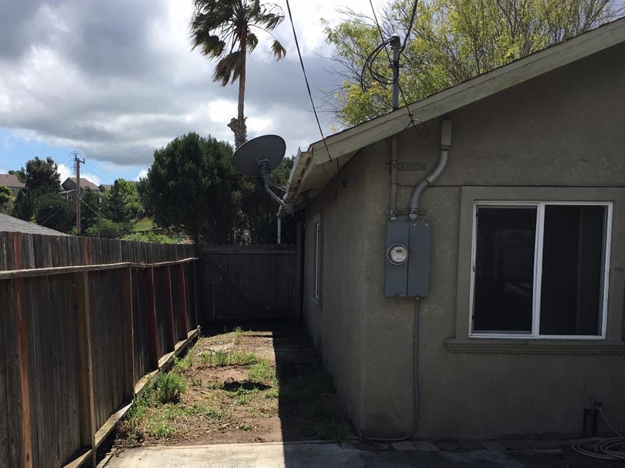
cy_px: 332
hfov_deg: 41.2
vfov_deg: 31.1
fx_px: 830
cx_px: 274
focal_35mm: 46
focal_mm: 4.15
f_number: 2.2
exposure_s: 1/1508
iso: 25
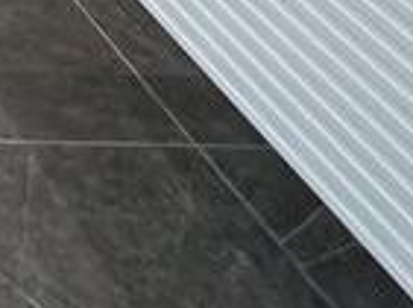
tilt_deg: -2.9
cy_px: -713
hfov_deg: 13.7
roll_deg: -1.6
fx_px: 1214
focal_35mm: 102
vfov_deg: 9.6
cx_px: -589
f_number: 2.2
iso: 250
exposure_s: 1/50
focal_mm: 2.22
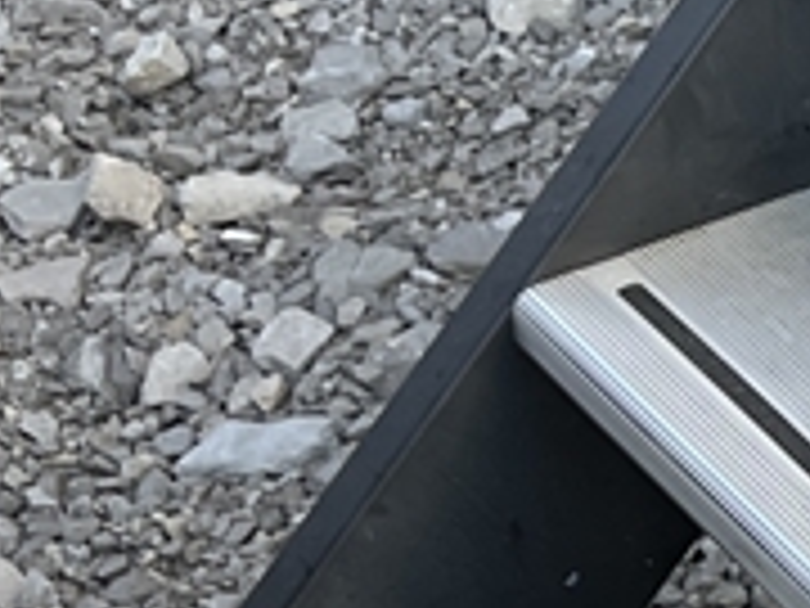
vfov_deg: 8.6
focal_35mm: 173
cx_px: 1678
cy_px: 405
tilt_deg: -40.4
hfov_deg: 10.4
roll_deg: +2.3
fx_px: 4048
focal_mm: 5.7
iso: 50
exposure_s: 1/646
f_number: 1.5
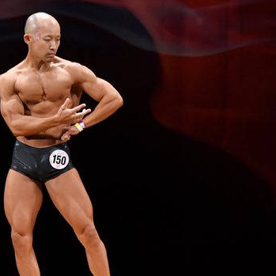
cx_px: 74
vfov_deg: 4.1
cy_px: 159
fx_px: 3834
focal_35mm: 425
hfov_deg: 4.1
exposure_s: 1/400
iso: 3200
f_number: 5.6
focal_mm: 150
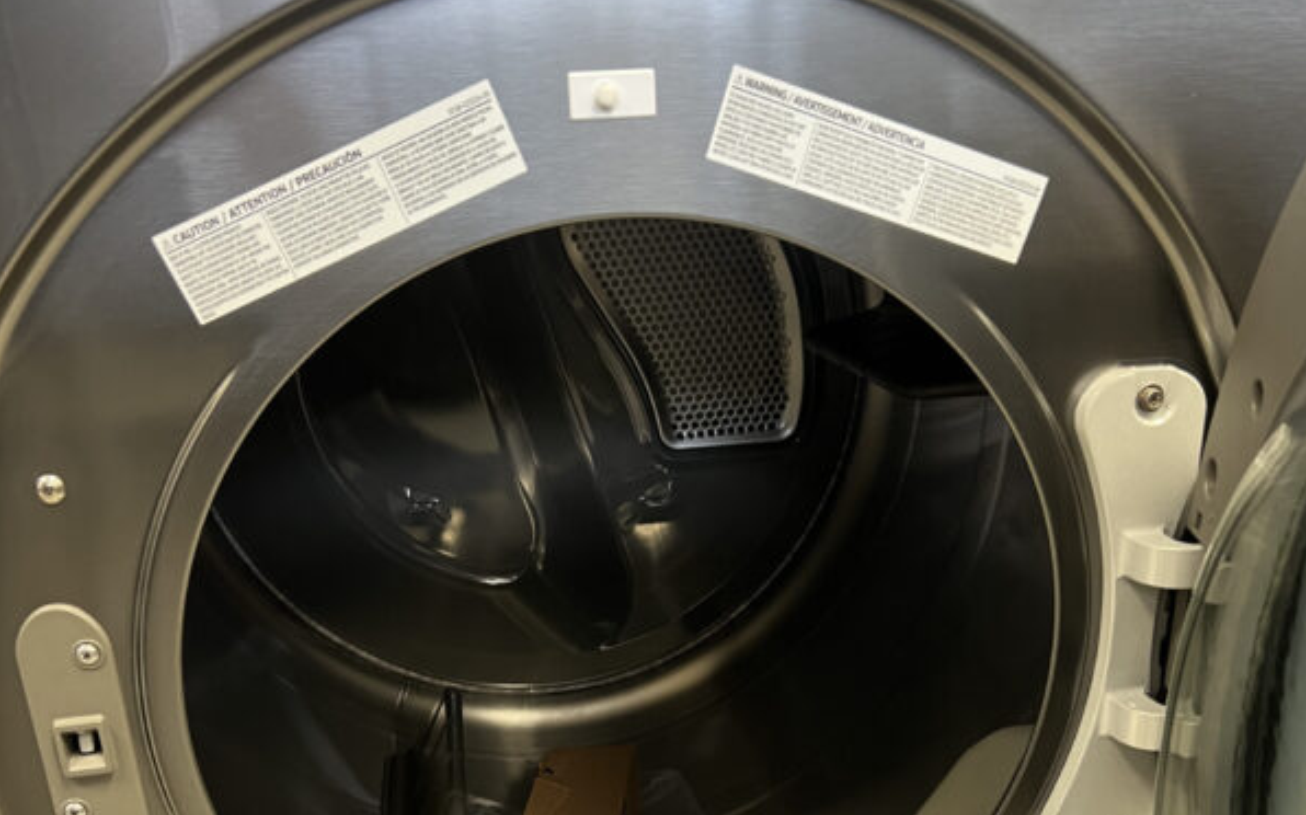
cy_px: 675
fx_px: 1316
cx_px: 653
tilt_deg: -22.4
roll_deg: +3.3
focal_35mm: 37
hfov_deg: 52.8
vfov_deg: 33.2
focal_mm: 5.7
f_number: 1.5
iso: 200
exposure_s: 1/43
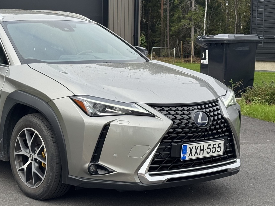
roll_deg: +0.2
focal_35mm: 80
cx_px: 62
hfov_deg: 24.1
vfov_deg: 18.4
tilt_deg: -4.6
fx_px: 636
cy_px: 107
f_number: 1.78
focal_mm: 6.76
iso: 64
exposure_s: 1/952
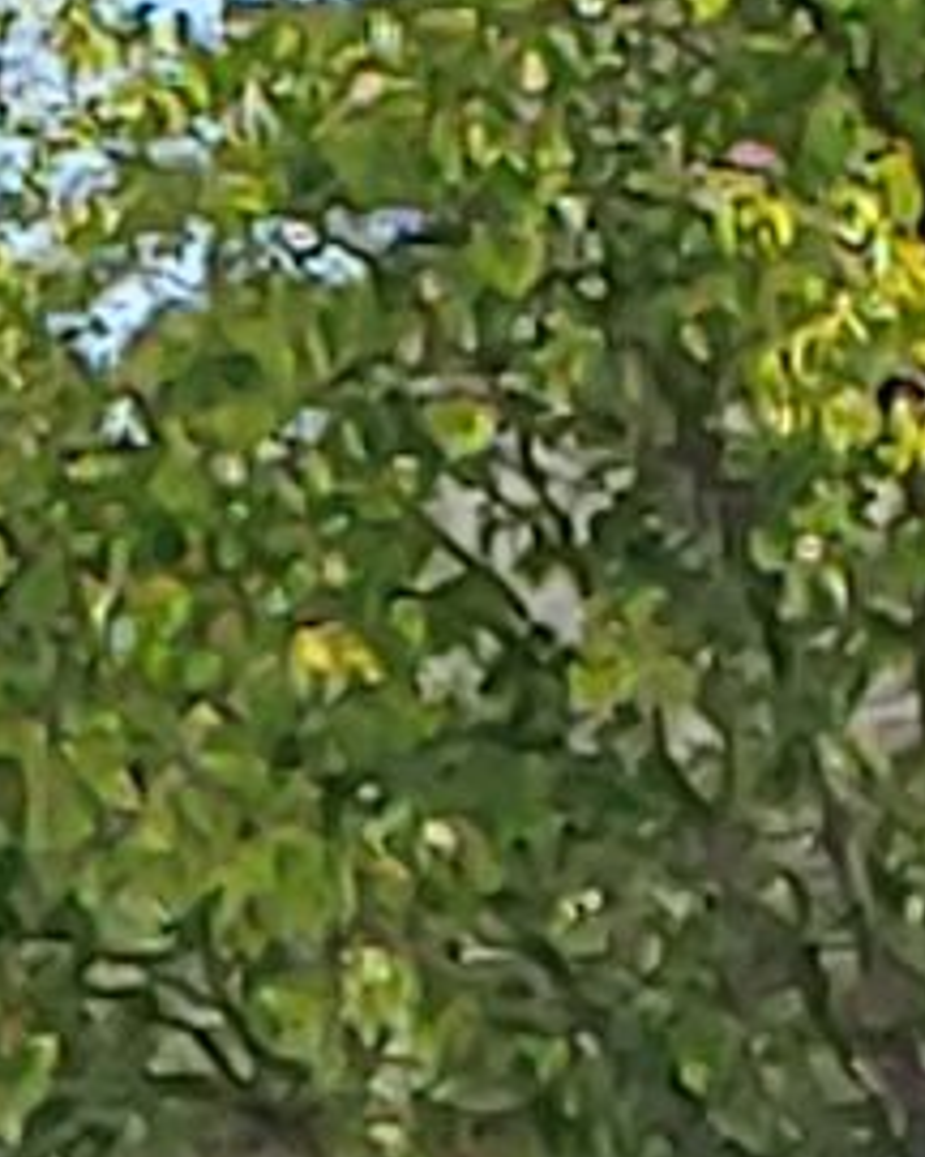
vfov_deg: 3.7
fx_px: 17487
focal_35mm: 511
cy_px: 3878
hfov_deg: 3.0
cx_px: -989
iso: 50
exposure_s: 1/2041
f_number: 1.5
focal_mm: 4.23
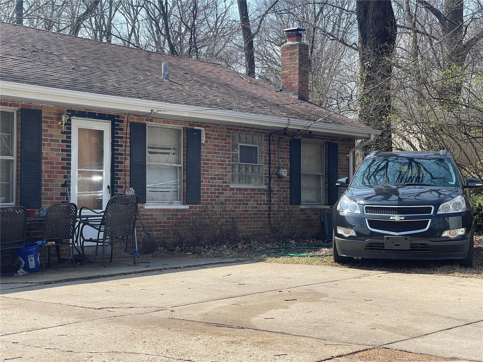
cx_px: 242
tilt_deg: +0.4
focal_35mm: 64
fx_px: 893
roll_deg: -0.4
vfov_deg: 22.9
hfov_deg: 30.3
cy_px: 181
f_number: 2.2
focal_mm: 7.5
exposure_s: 1/637
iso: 20
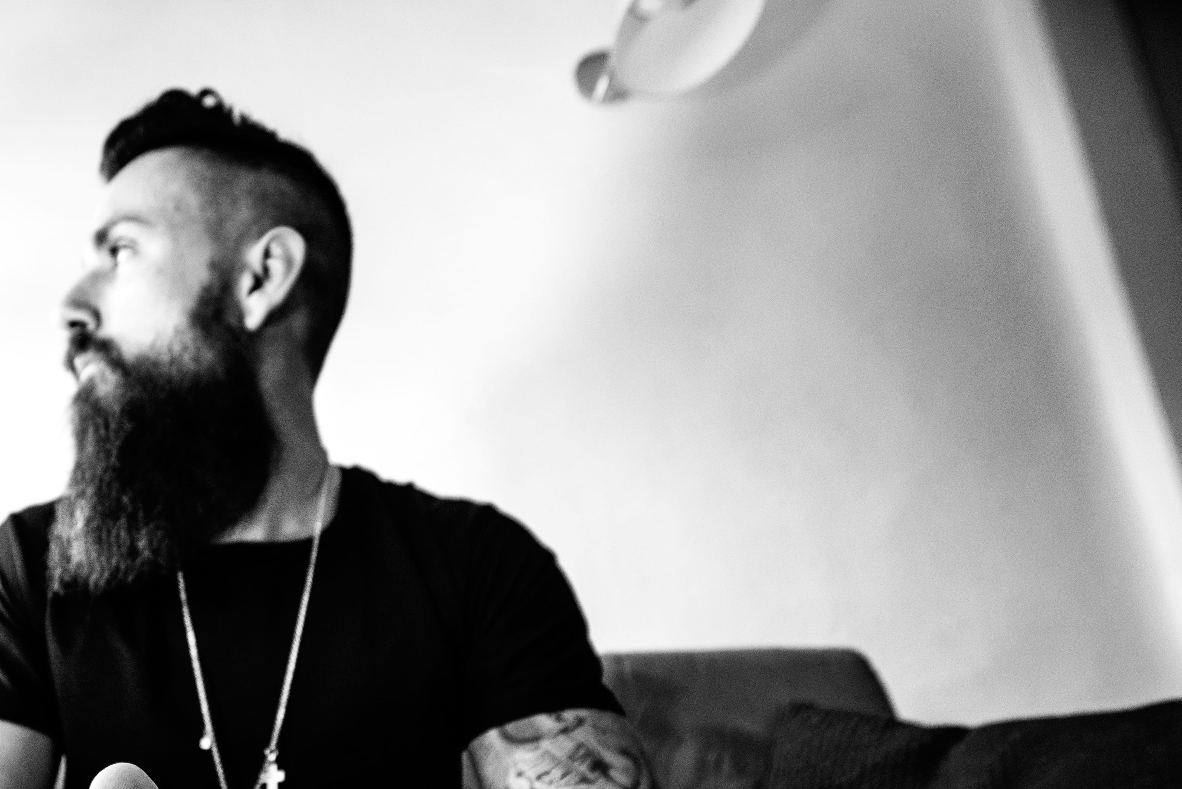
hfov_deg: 71.1
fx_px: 723
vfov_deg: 51.5
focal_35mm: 22
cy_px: 691
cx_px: 245
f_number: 4.5
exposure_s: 1/80
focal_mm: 12
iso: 450
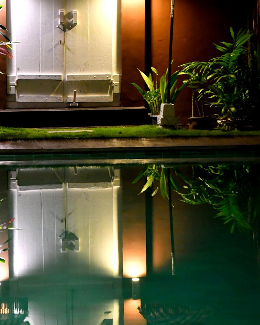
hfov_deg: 8.9
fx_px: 1664
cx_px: 80
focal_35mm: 173
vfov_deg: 11.1
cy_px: 117
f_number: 4.5
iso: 2500
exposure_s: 1/10
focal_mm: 70
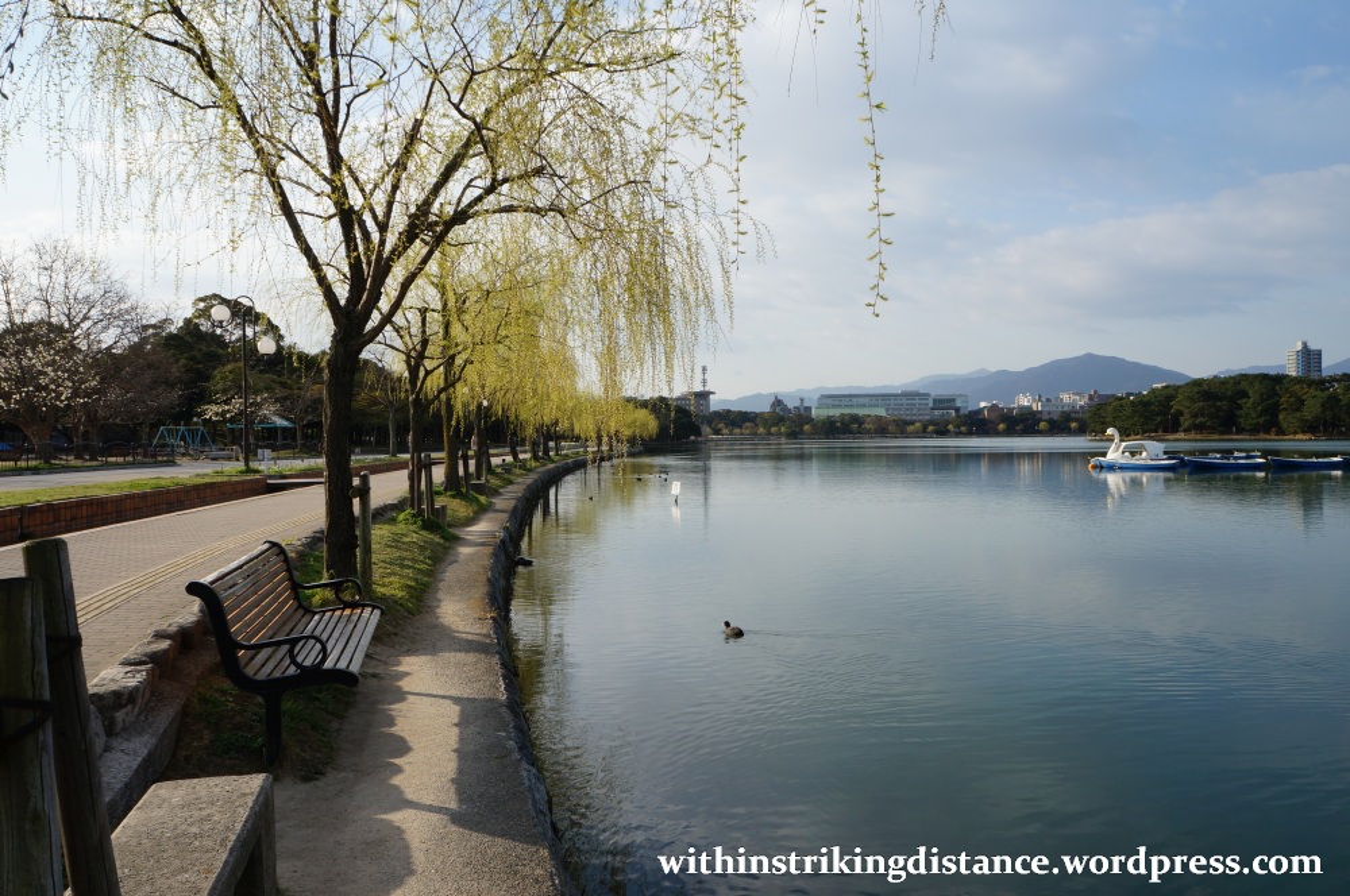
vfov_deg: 47.8
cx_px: 675
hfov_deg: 67.4
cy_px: 448
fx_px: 1011
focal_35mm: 27
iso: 200
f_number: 13
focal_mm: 18
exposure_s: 1/200
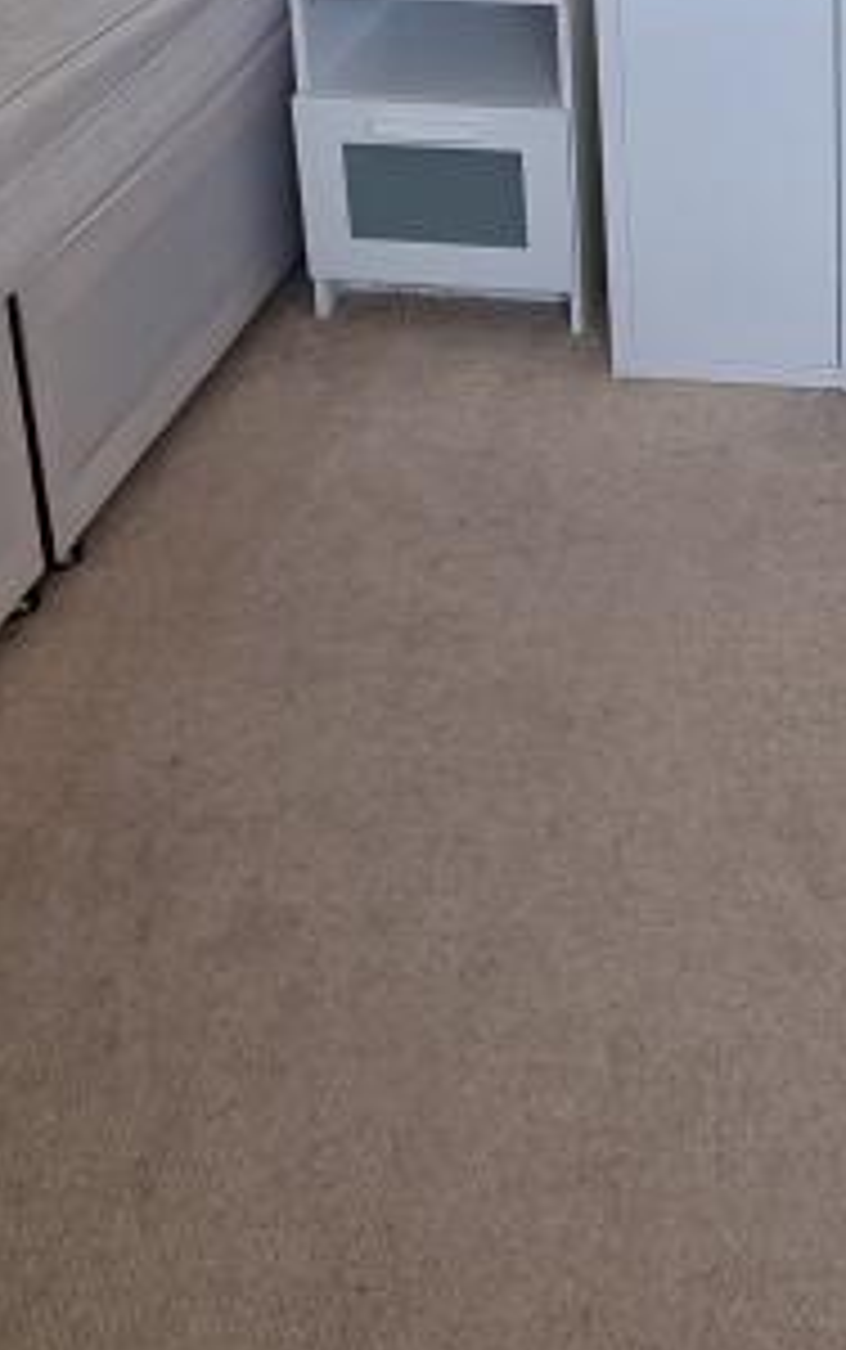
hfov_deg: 25.5
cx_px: 927
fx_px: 1731
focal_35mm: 47
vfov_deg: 35.5
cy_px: -180
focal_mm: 2.2
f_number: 2.2
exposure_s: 1/50
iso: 50
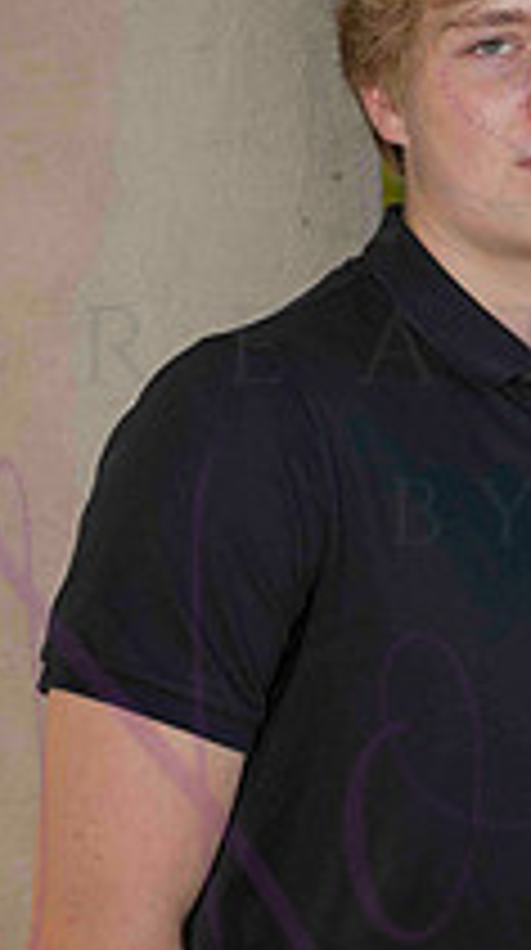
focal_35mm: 206
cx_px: 526
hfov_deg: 5.9
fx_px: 5179
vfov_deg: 10.5
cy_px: 504
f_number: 5
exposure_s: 1/640
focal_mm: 92
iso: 800
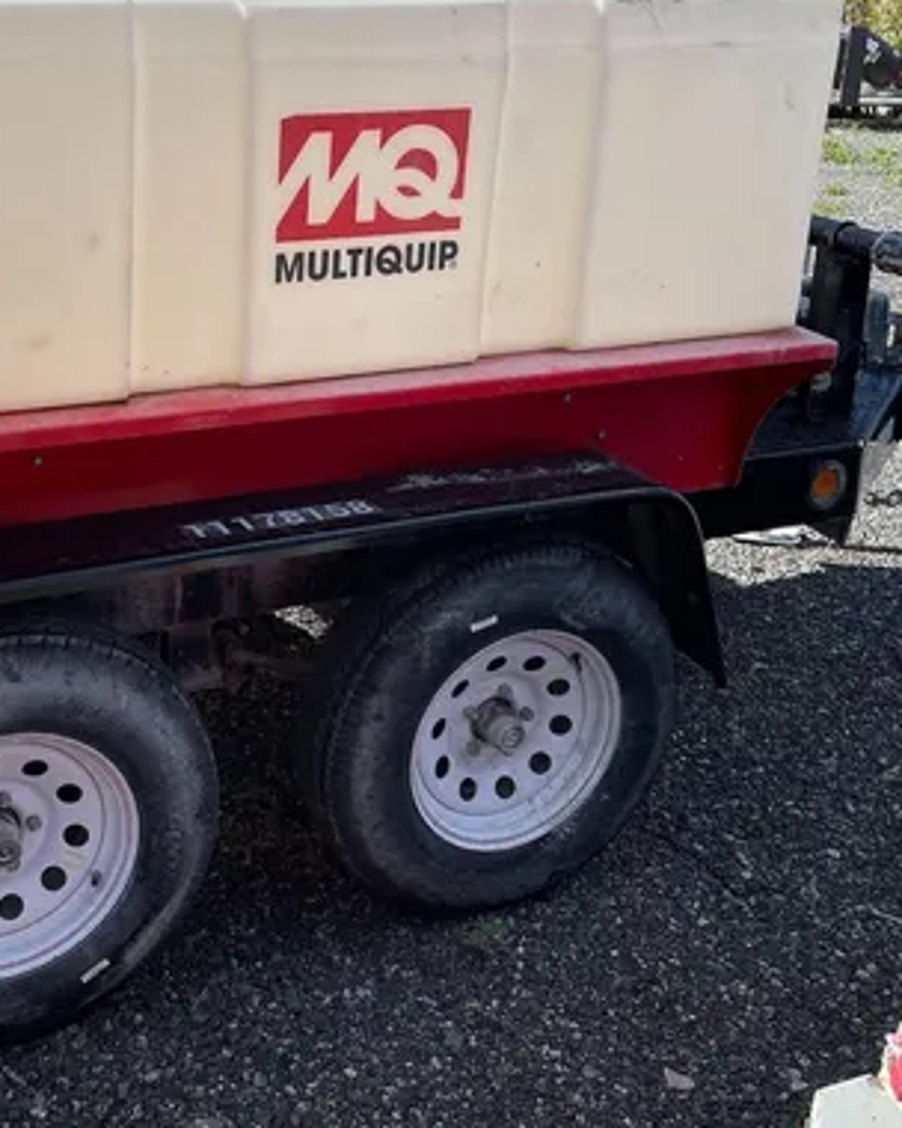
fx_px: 1635
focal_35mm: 49
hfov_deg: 30.4
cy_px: 405
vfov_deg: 37.8
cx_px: 252
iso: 32
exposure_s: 1/1887
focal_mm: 4.2
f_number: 1.6
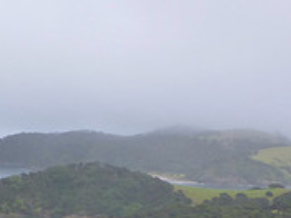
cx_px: -43
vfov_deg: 12.9
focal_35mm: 113
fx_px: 949
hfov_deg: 16.8
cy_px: 216
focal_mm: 6
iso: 160
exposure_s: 1/640
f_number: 3.7
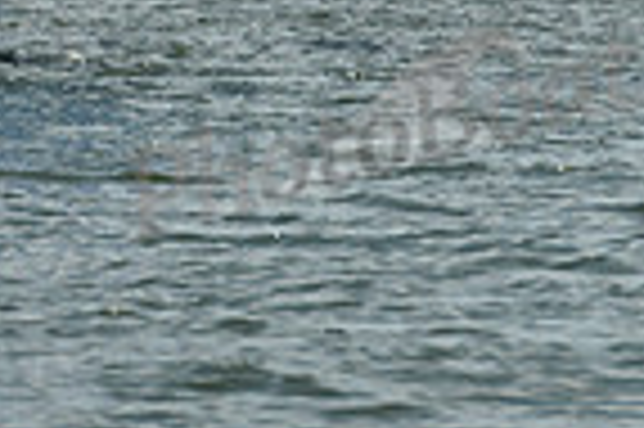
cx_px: -106
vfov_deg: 1.7
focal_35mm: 811
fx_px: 14491
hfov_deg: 2.5
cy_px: -505
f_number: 10
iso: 320
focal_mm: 200
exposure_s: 1/1250
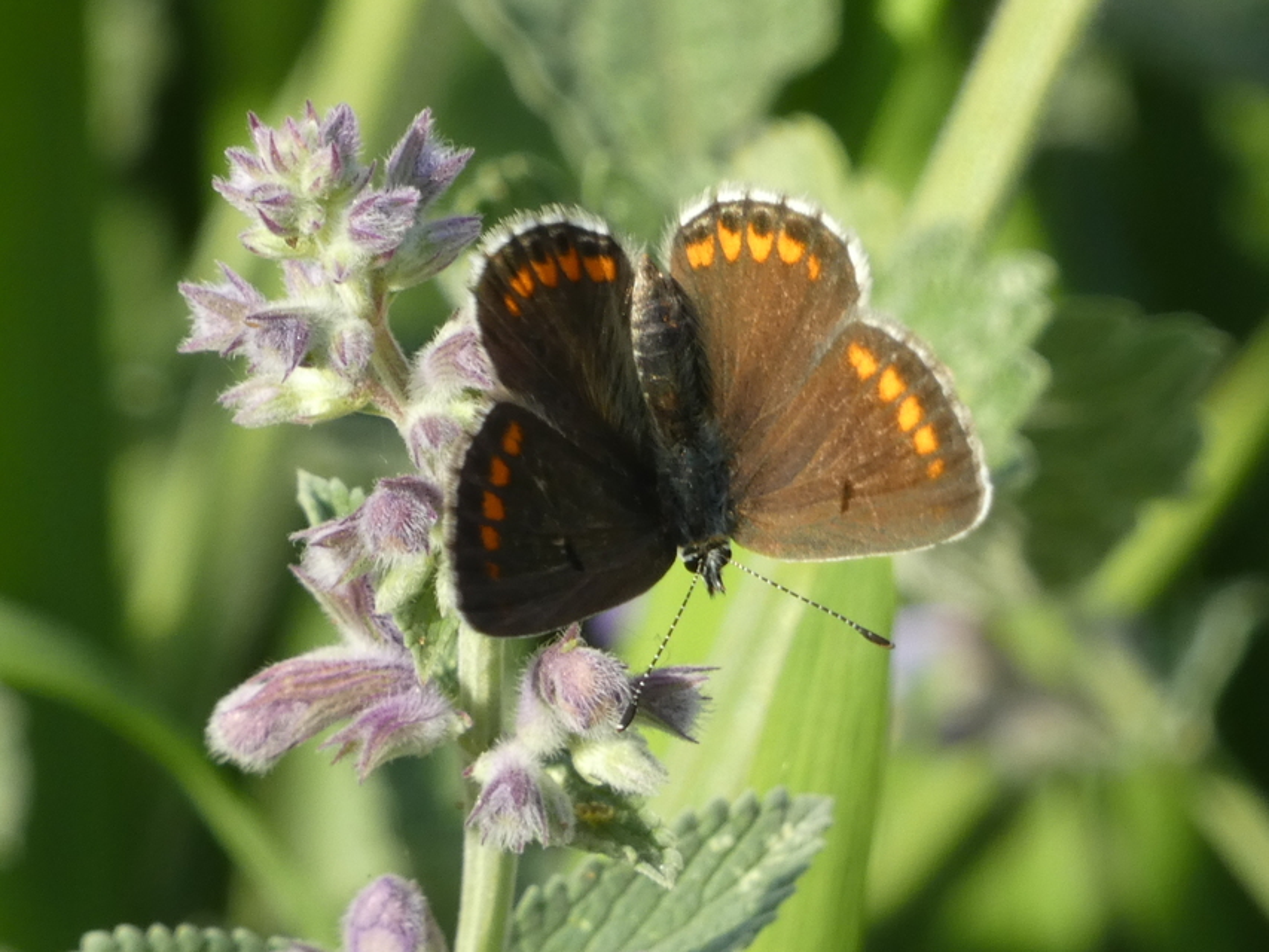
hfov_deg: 3.8
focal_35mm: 515
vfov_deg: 2.9
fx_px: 18882
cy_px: 476
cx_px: 634
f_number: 5.6
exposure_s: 1/100
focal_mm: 92.3
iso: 160
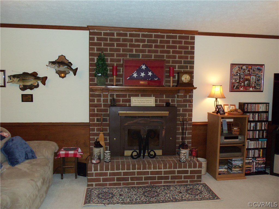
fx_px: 234
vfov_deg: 48.2
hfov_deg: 61.7
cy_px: 104
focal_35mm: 29
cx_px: 140
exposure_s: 1/30
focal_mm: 5.2
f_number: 3.4
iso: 125
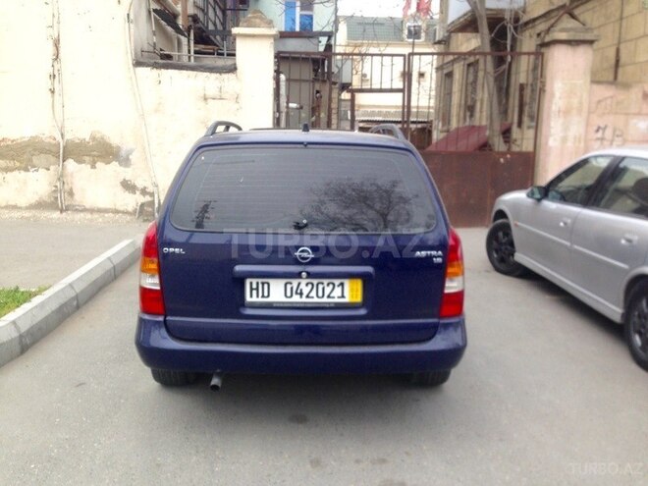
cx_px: 324
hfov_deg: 55.4
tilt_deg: -9.0
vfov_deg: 42.9
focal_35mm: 33
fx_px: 618
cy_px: 243
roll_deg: -1.4
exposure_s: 1/475
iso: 50
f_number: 2.4
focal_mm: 4.12
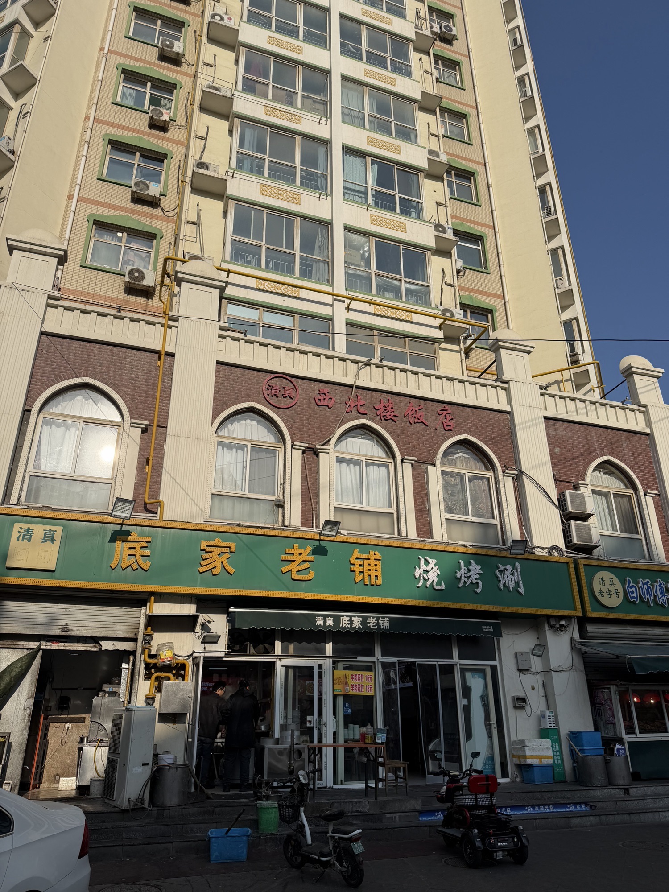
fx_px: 618
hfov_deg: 56.8
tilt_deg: +25.1
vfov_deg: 71.6
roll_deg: +0.4
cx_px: 334
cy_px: 446
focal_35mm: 24
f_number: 1.78
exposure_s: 1/9091
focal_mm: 6.76
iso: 80
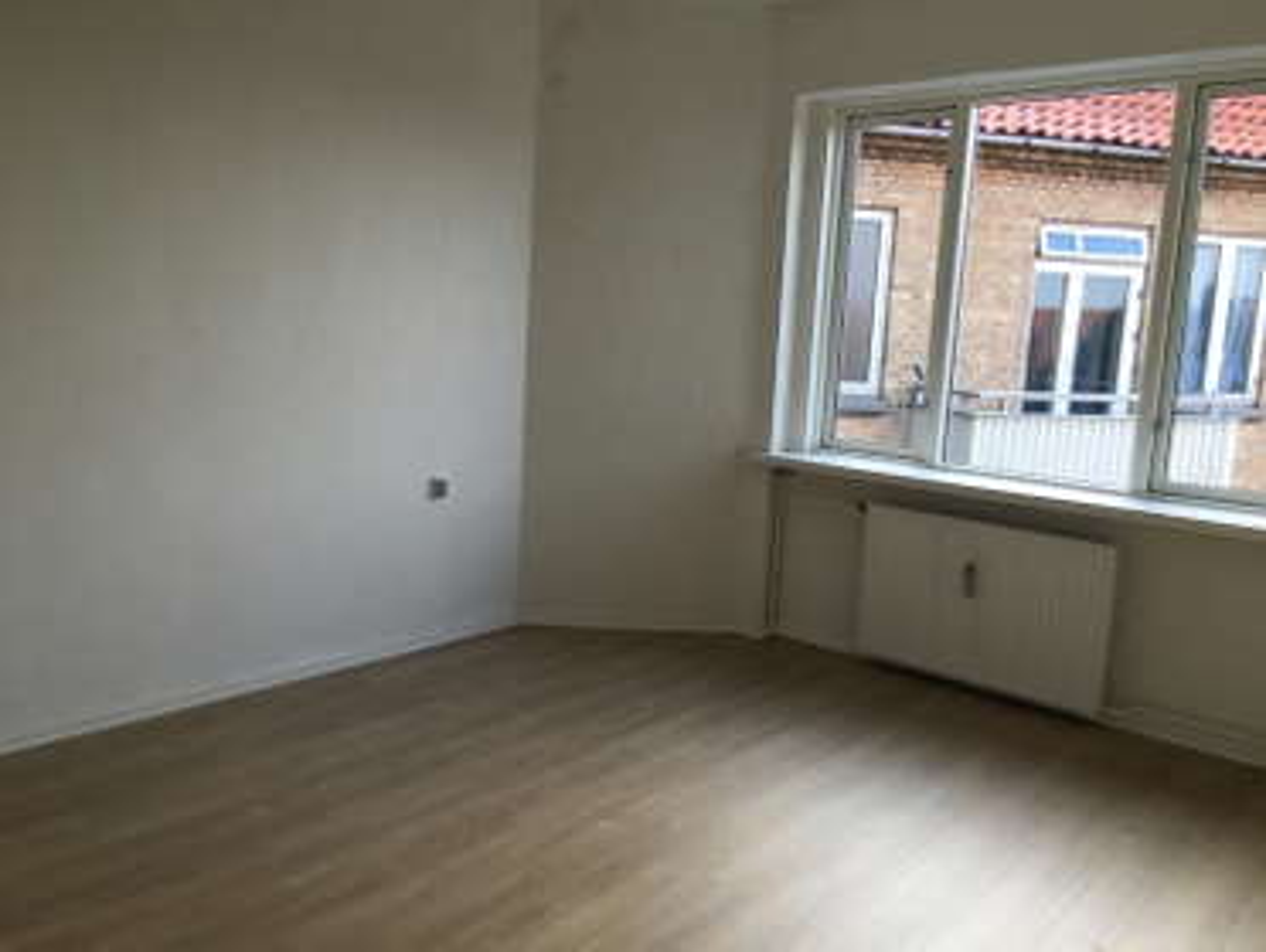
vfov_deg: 48.3
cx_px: 633
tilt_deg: -8.2
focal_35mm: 29
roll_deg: -3.1
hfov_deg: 61.6
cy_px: 476
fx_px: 1062
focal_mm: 4.15
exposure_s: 1/50
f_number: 2.2
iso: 25
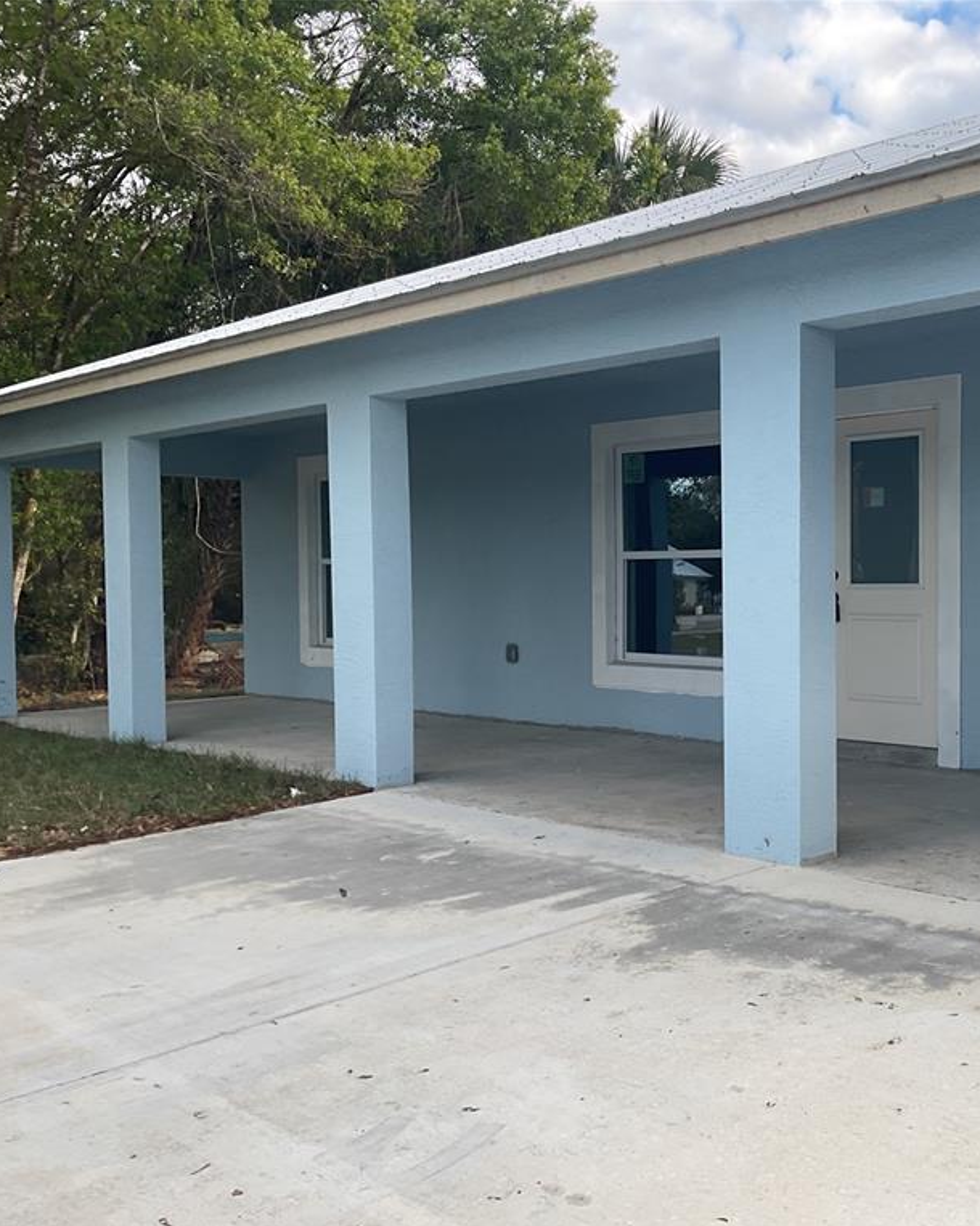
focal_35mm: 38
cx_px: 789
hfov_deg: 37.7
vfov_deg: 47.9
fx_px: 1378
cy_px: 615
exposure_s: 1/202
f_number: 1.8
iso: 16
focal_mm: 3
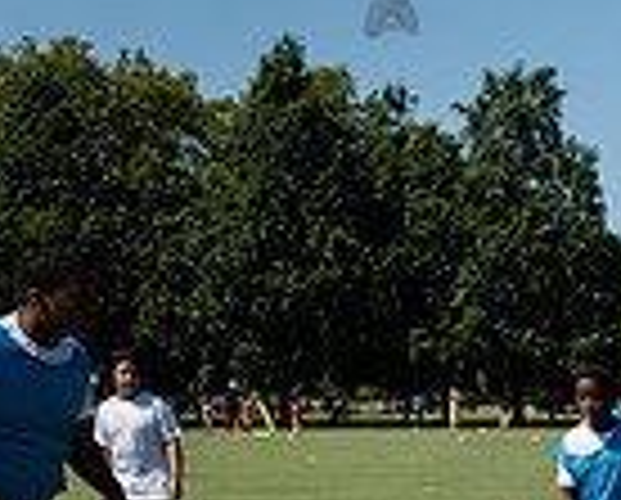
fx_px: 2247
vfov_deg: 12.4
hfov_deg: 13.4
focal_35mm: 122
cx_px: 1260
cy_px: 610
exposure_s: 1/2000
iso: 200
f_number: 4
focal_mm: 31
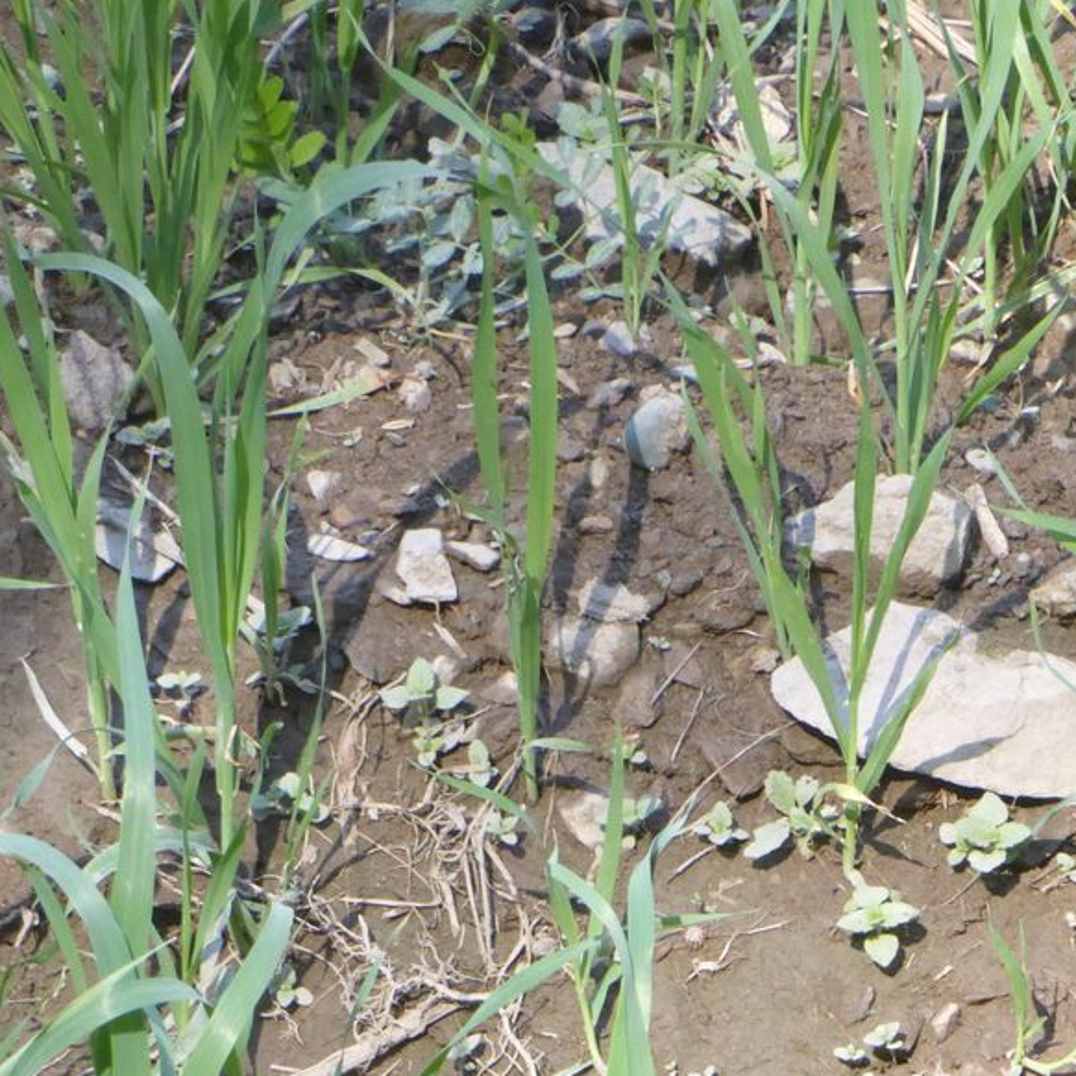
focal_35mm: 972
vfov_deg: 1.8
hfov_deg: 1.8
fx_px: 34183
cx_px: 407
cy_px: 527
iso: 800
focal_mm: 129
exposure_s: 1/160
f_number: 6.4
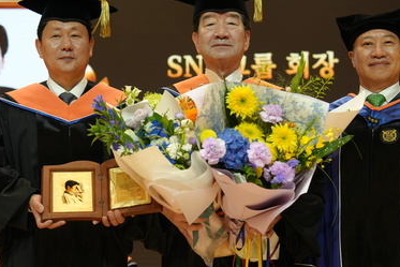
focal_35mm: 91
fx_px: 1011
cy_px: 146
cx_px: 203
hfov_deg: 22.4
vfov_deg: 15.0
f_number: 4
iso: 1600
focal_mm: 54
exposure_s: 1/160
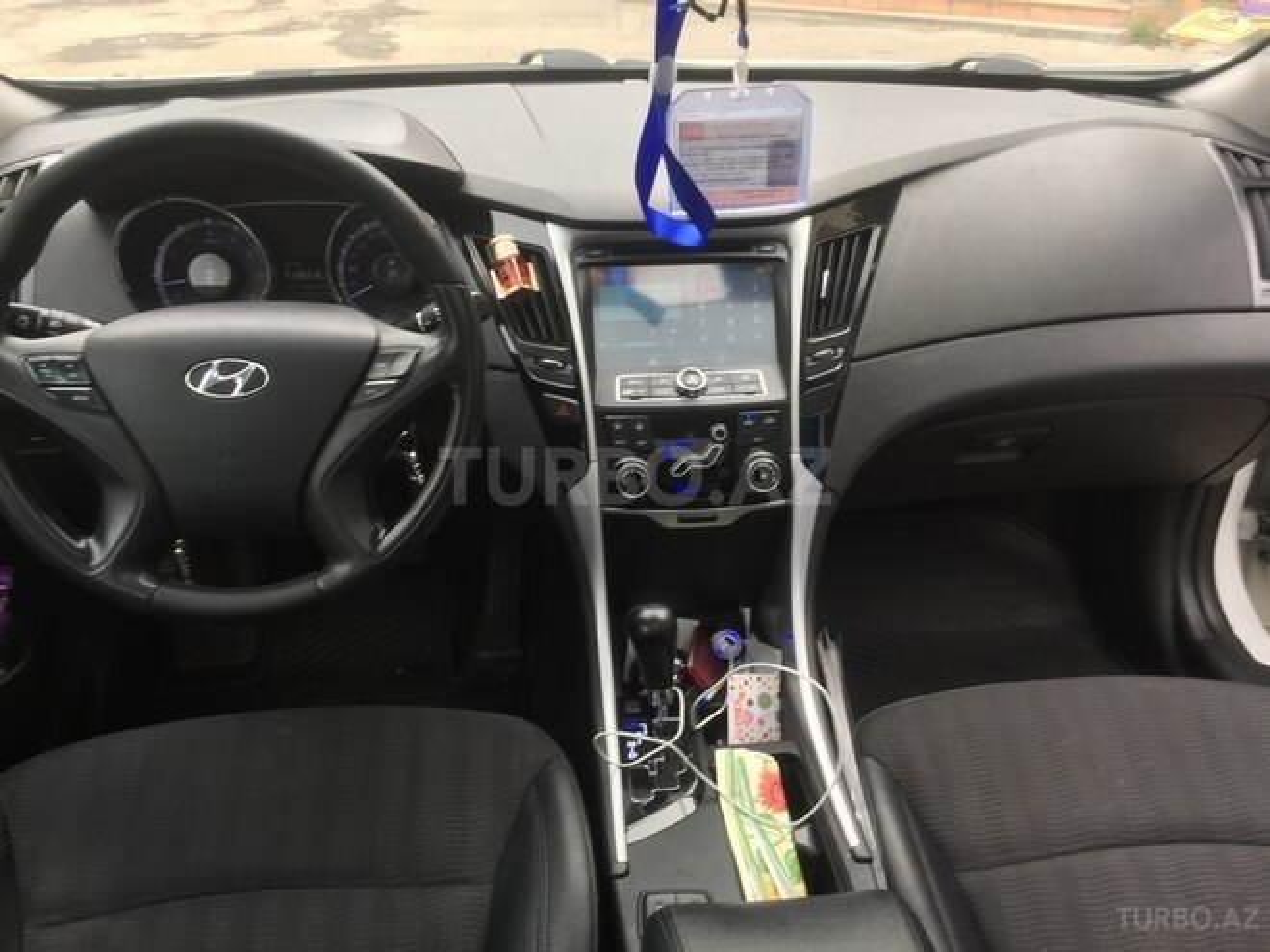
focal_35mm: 29
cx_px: 635
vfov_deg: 48.2
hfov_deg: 61.7
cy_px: 476
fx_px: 1064
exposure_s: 1/101
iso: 32
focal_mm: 4.15
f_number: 2.2
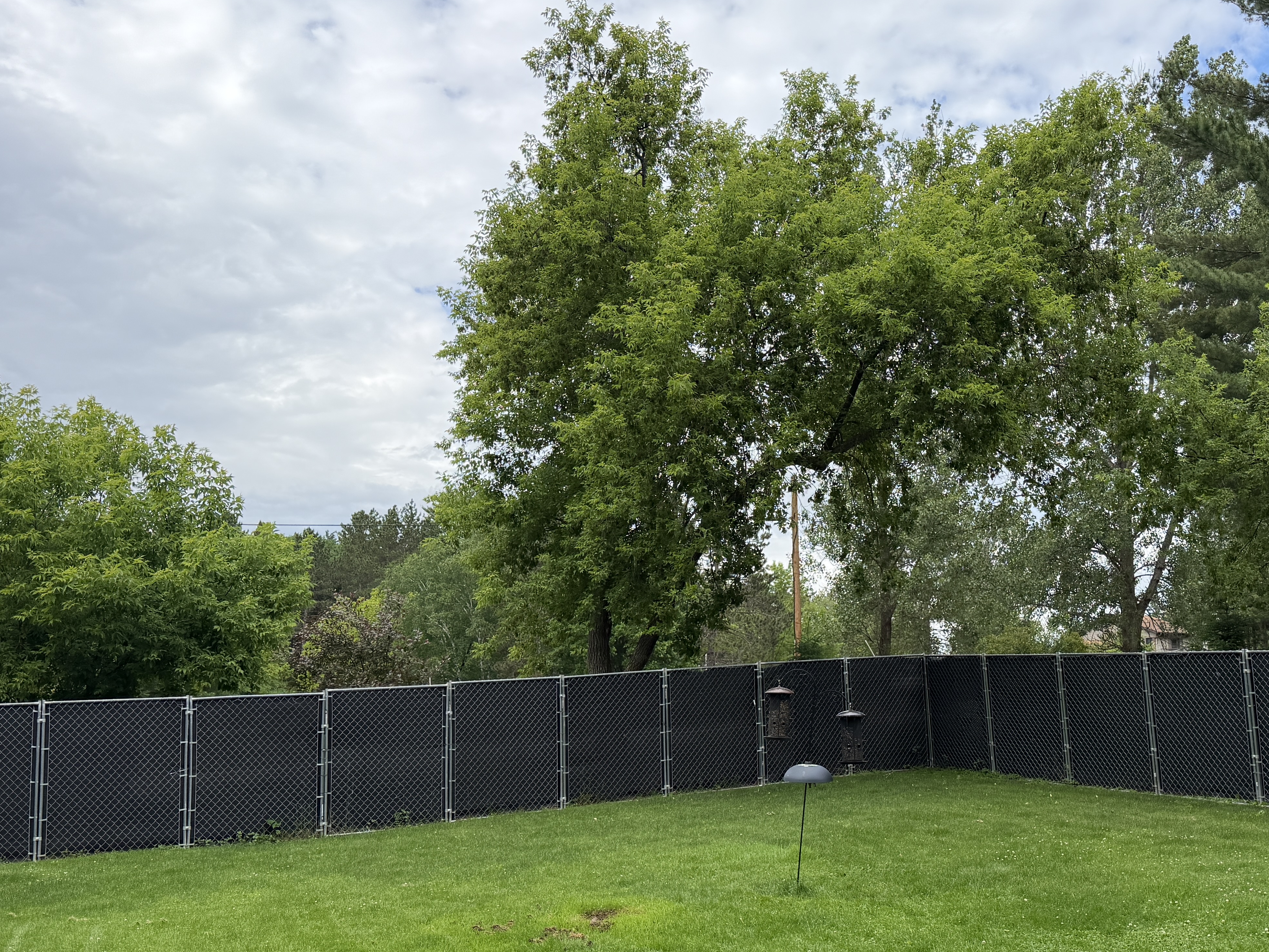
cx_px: 748
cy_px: 524
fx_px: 1283
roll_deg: +0.2
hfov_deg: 52.3
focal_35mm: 35
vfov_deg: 40.7
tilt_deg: +9.2
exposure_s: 1/2907
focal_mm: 6.76
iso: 100
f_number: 1.78
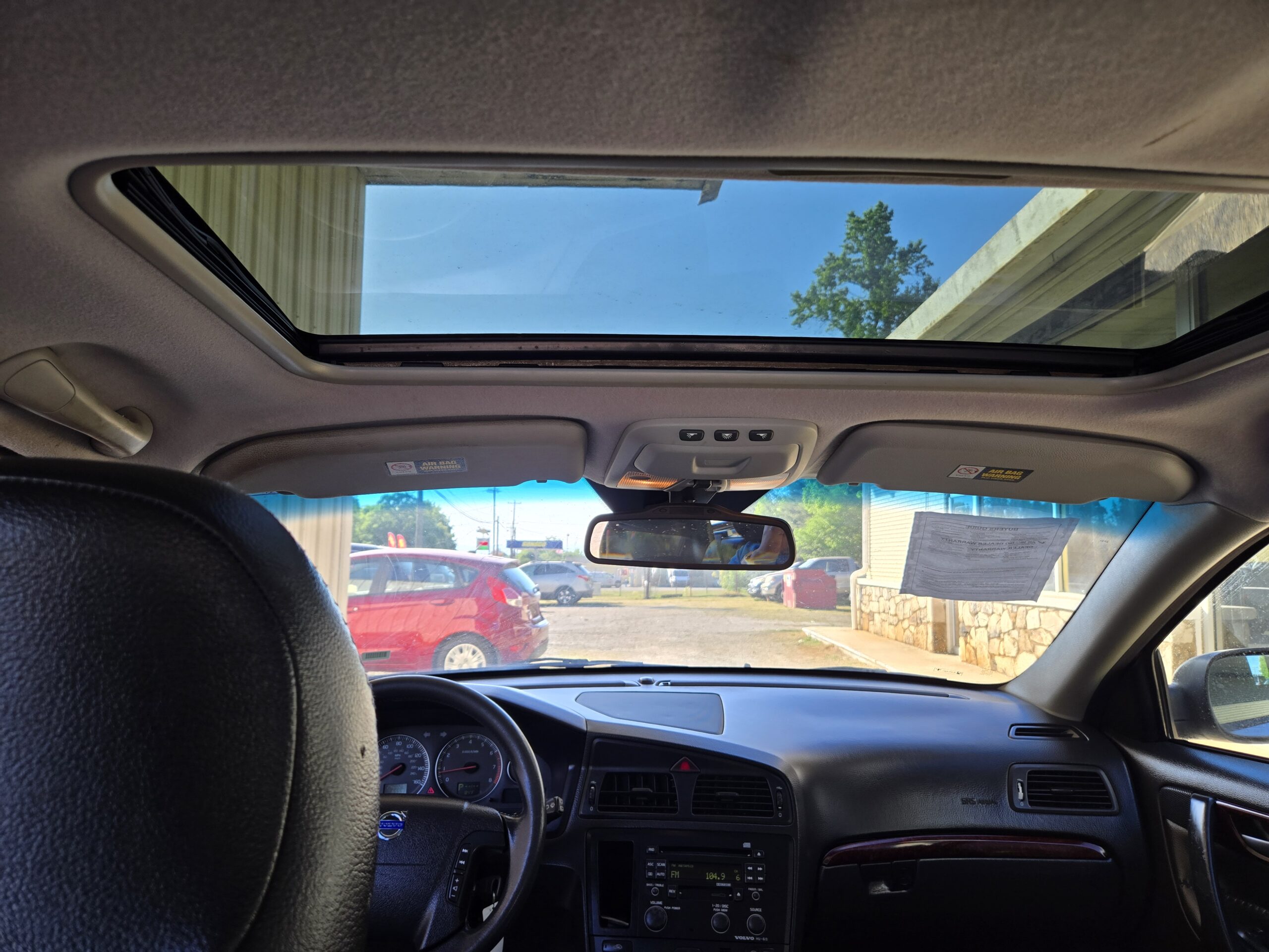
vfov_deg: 58.9
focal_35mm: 23
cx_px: 634
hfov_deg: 73.9
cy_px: 476
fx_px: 843
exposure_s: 1/230
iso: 25
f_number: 1.8
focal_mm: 5.4
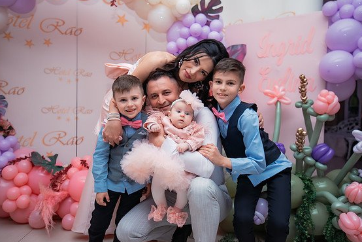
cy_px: 123
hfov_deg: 65.4
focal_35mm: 28
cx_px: 178
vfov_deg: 46.4
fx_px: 282
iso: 1600
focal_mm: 26
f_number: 2.8
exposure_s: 1/200
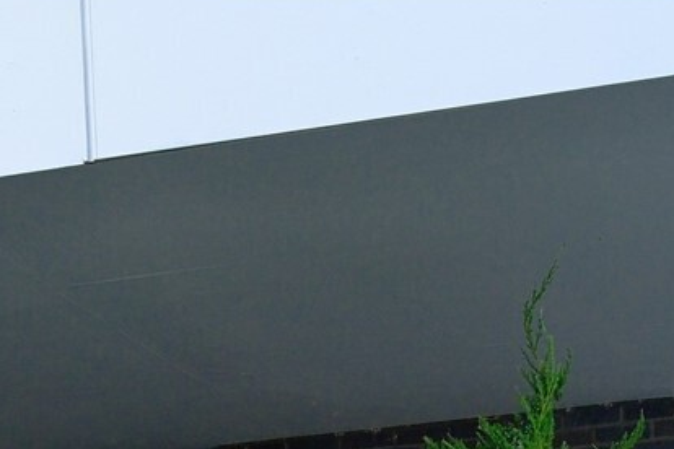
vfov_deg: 10.6
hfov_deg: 17.1
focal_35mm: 119
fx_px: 2228
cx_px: 196
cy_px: 902
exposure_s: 1/680
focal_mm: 19.6
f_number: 5.6
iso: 640
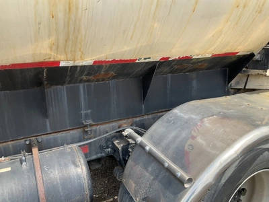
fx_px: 225
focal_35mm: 29
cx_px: 134
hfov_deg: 61.7
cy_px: 101
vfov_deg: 48.2
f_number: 1.8
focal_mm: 3
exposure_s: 1/709
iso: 25
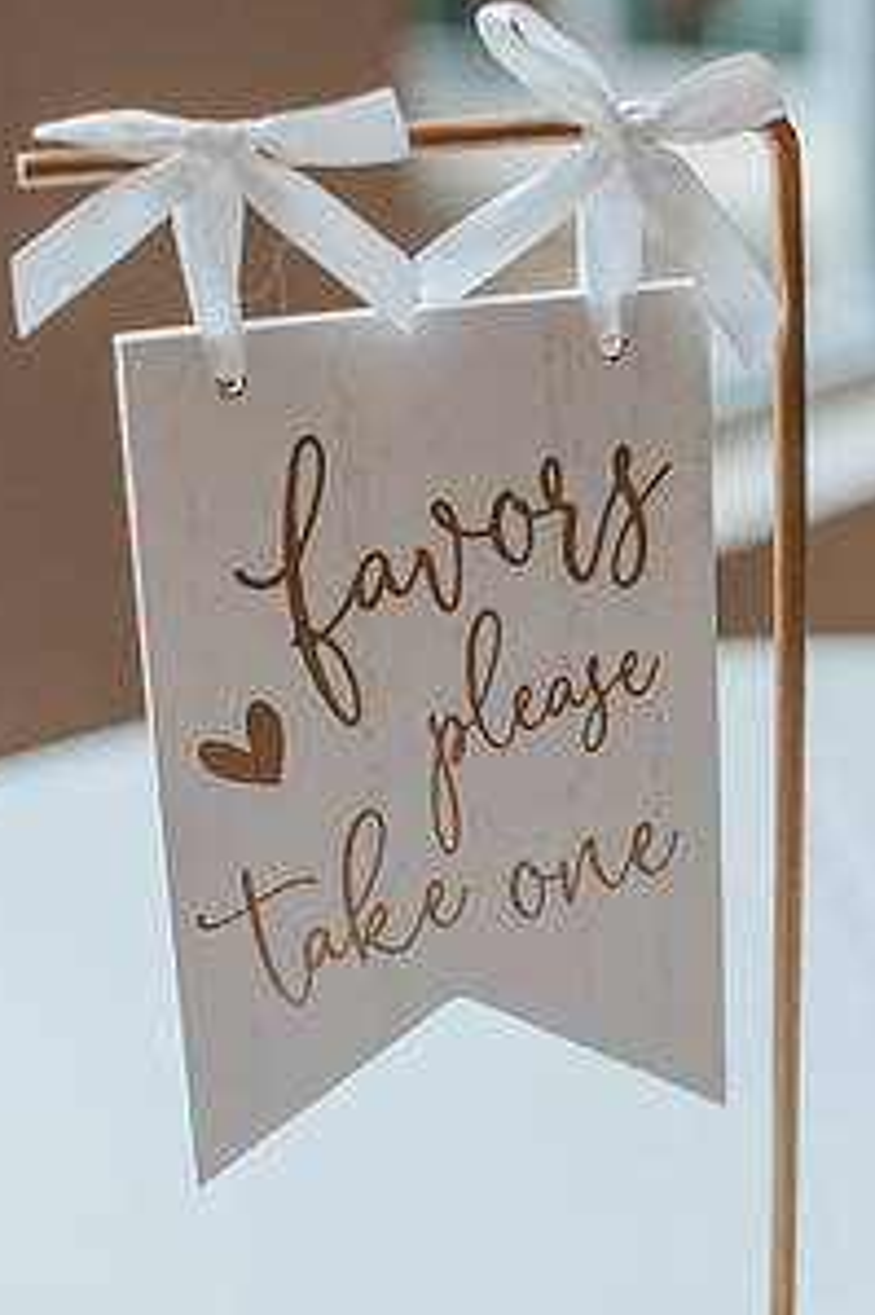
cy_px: 761
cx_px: 488
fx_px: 2883
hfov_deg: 17.3
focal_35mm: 79
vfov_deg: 25.7
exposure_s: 1/320
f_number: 2.8
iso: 400
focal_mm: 35
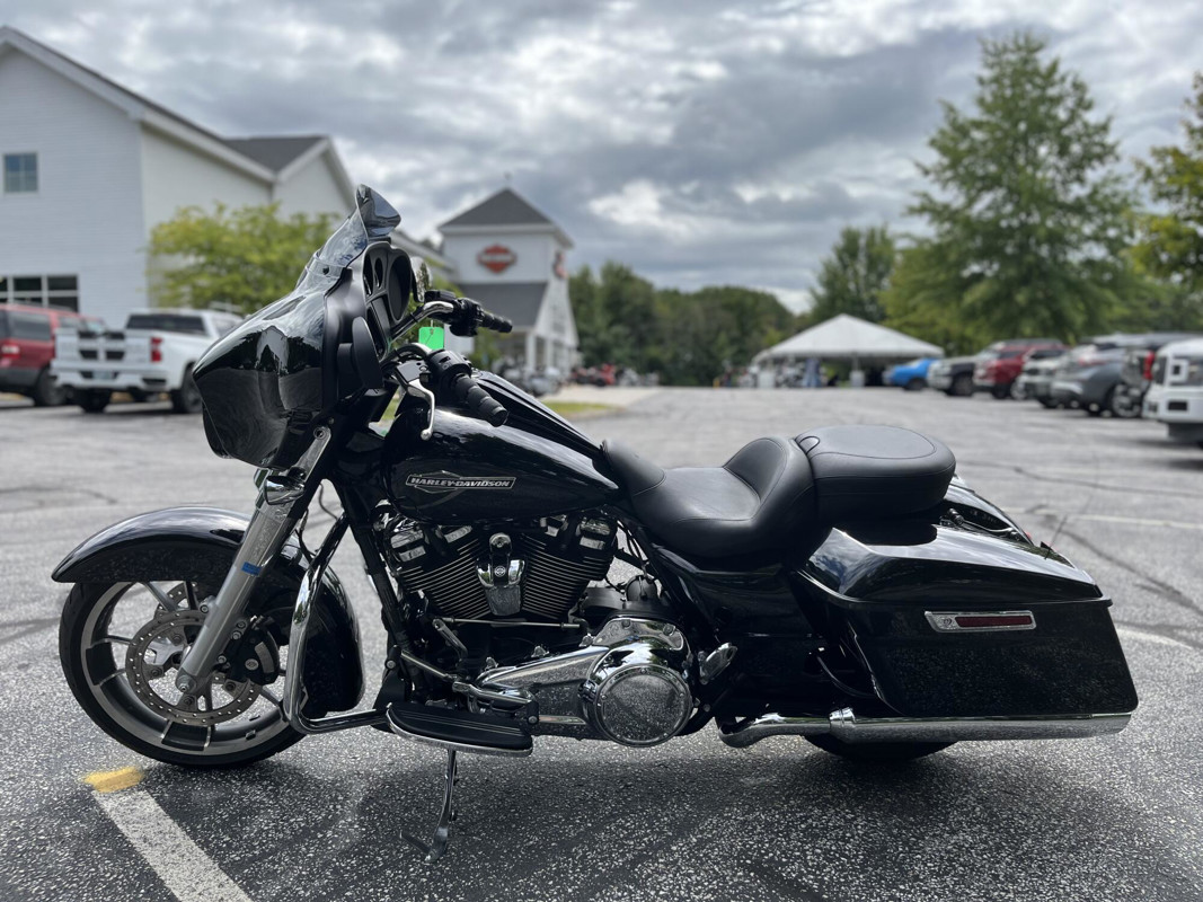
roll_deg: +0.0
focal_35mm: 26
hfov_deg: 67.3
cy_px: 451
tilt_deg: -4.0
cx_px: 602
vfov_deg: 53.1
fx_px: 903
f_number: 1.6
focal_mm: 5.1
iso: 50
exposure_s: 1/2513
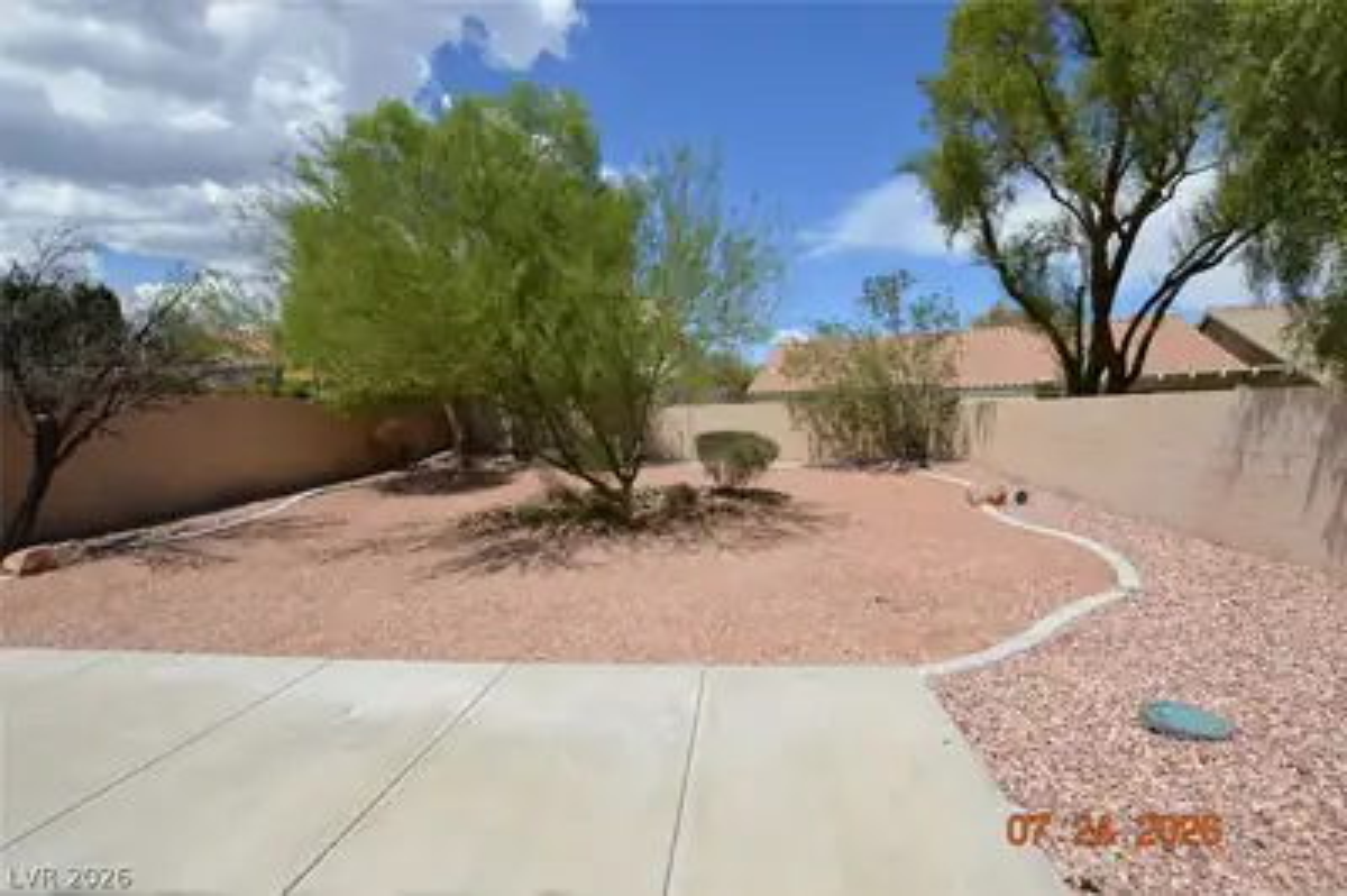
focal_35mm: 15
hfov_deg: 100.4
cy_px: 448
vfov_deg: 77.2
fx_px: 561
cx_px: 674
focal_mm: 10
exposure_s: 1/320
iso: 100
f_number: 9
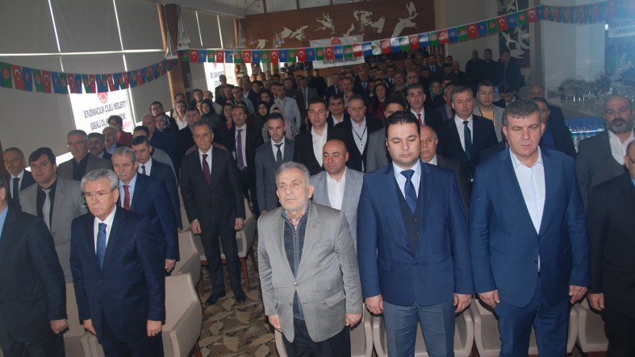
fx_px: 539
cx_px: 320
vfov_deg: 36.7
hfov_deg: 61.0
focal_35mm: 32
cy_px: 190
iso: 200
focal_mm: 20
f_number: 4
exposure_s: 1/60
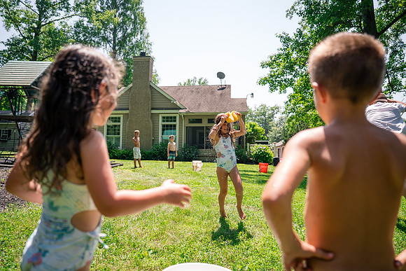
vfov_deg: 53.2
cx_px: 203
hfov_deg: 73.7
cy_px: 136
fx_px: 271
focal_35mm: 24
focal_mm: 24
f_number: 2.8
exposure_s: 1/1600
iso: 250
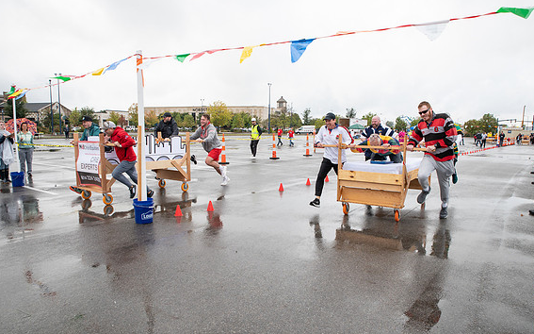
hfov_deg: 72.6
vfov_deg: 49.2
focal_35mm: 25
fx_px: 364
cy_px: 179
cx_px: 269
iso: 400
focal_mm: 24
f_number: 6.3
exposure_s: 1/400
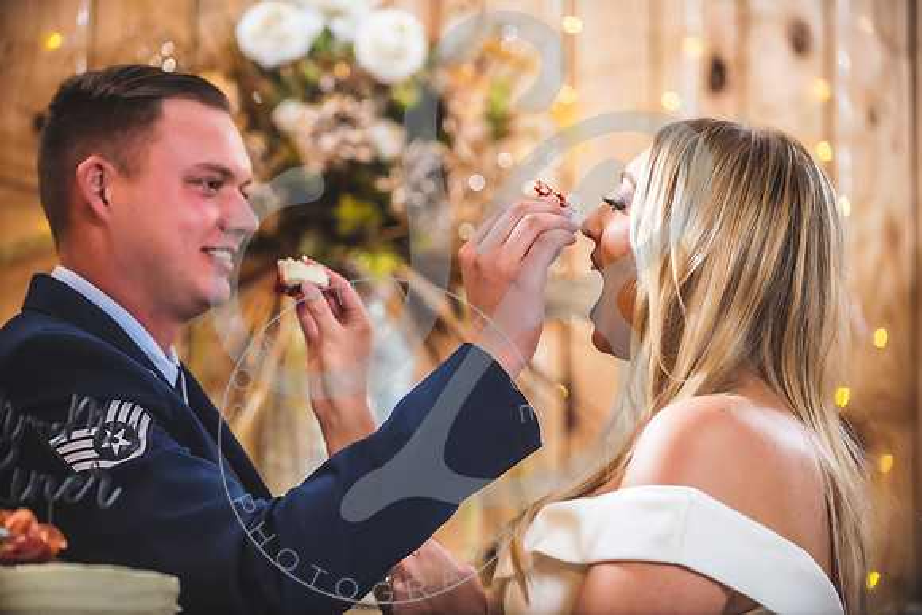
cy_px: 308
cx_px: 461
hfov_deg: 17.1
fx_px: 3074
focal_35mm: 120
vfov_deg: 11.4
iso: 1000
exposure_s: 1/200
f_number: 2.8
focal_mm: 120
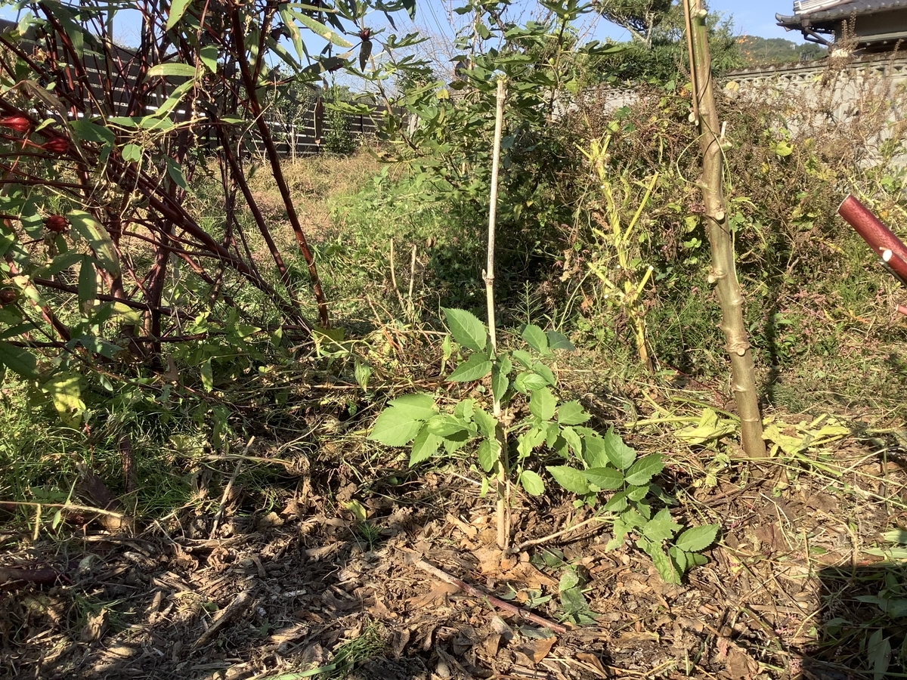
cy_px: 340
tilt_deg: -12.8
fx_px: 812
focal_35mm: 31
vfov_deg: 45.4
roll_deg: -1.5
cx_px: 454
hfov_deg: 58.4
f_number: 2.4
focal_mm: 3.3
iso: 25
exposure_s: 1/543
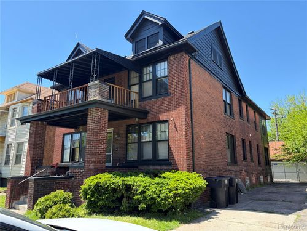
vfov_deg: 53.1
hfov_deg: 67.3
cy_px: 116
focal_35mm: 26
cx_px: 154
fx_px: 231
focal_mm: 5.96
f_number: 1.6
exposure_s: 1/1016
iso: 64
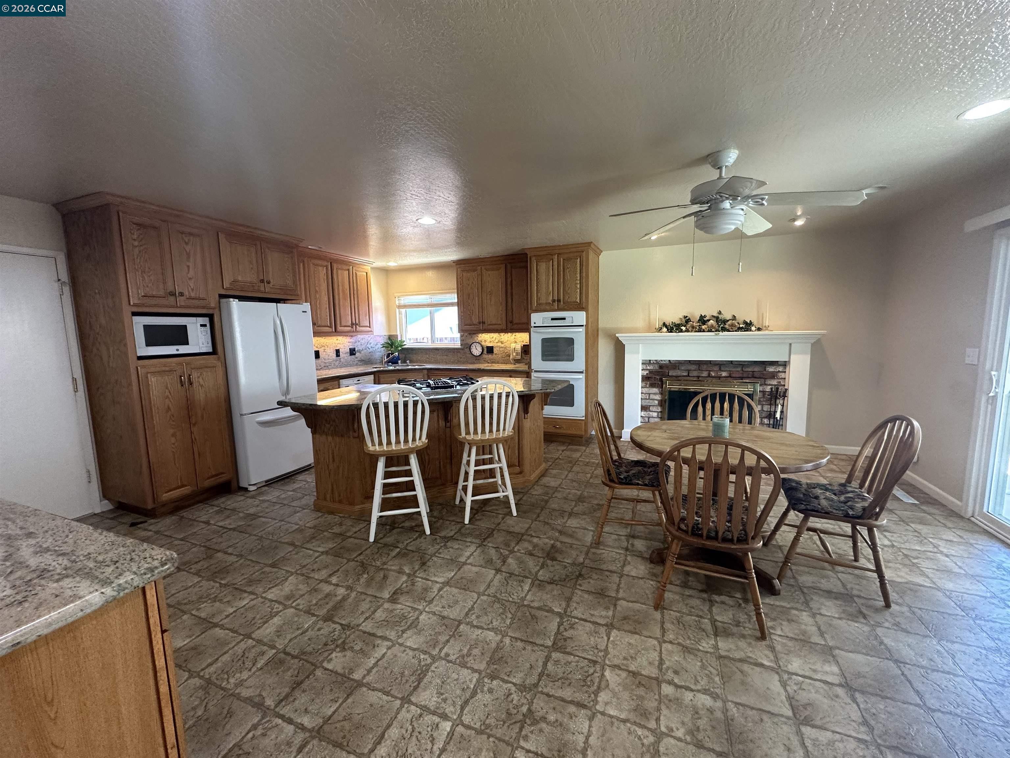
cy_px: 379
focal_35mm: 14
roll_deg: +0.8
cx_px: 505
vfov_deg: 85.7
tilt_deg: -6.2
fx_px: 408
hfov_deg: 102.1
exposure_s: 1/60
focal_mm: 2.22
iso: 200
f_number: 2.2
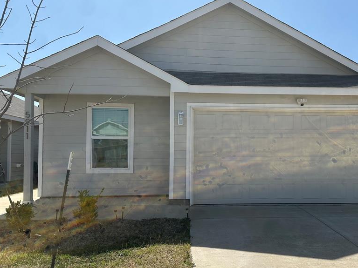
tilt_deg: +1.7
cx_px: 218
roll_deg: -0.5
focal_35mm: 32
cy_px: 147
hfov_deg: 56.3
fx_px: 331
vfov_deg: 44.1
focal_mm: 6.86
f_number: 1.78
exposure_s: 1/5848
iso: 80
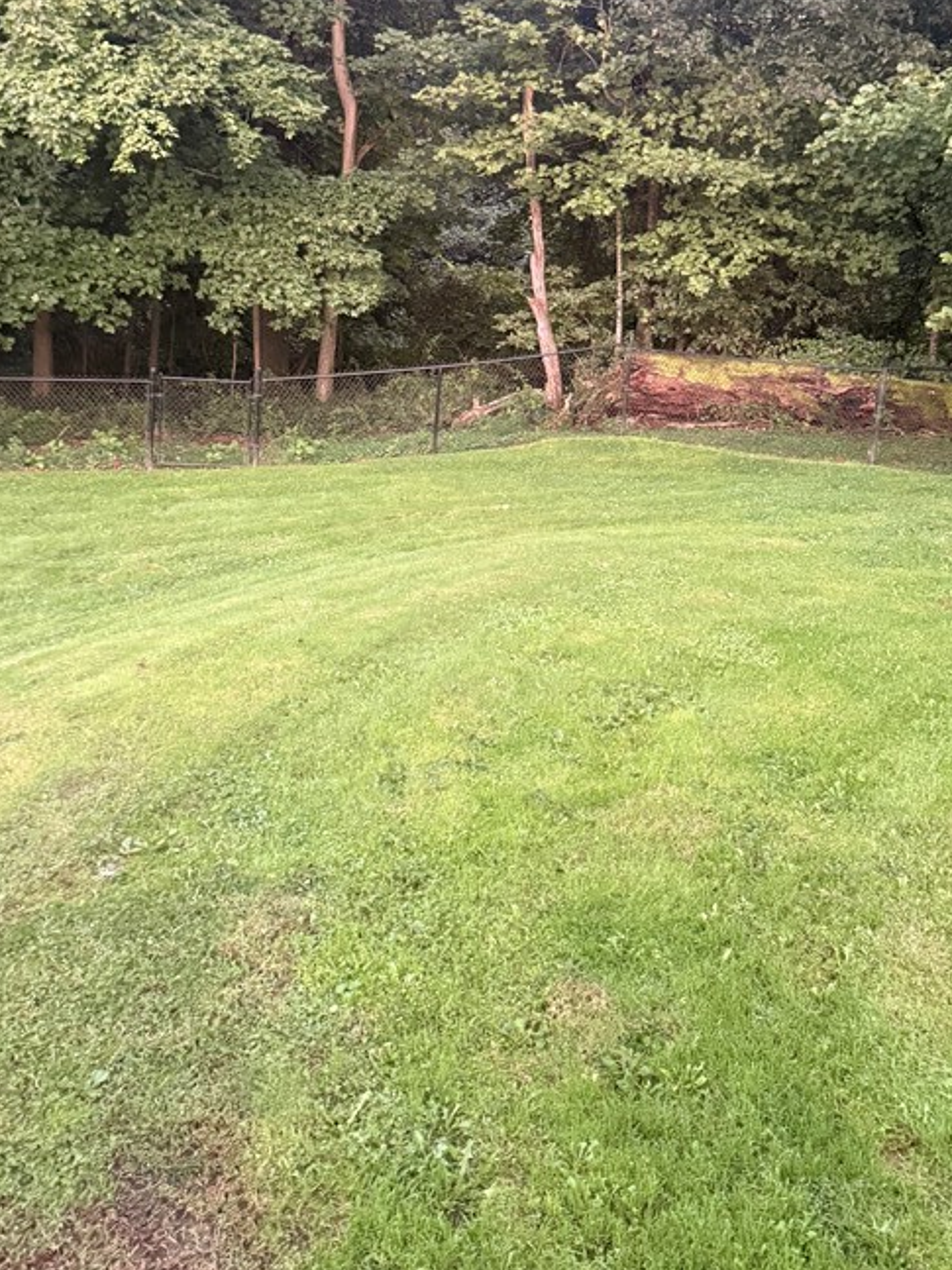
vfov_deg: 48.4
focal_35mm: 38
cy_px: 463
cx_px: 522
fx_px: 1394
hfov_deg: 37.7
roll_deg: -5.1
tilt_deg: -11.9
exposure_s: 1/30
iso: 1250
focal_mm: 6.76
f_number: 1.78
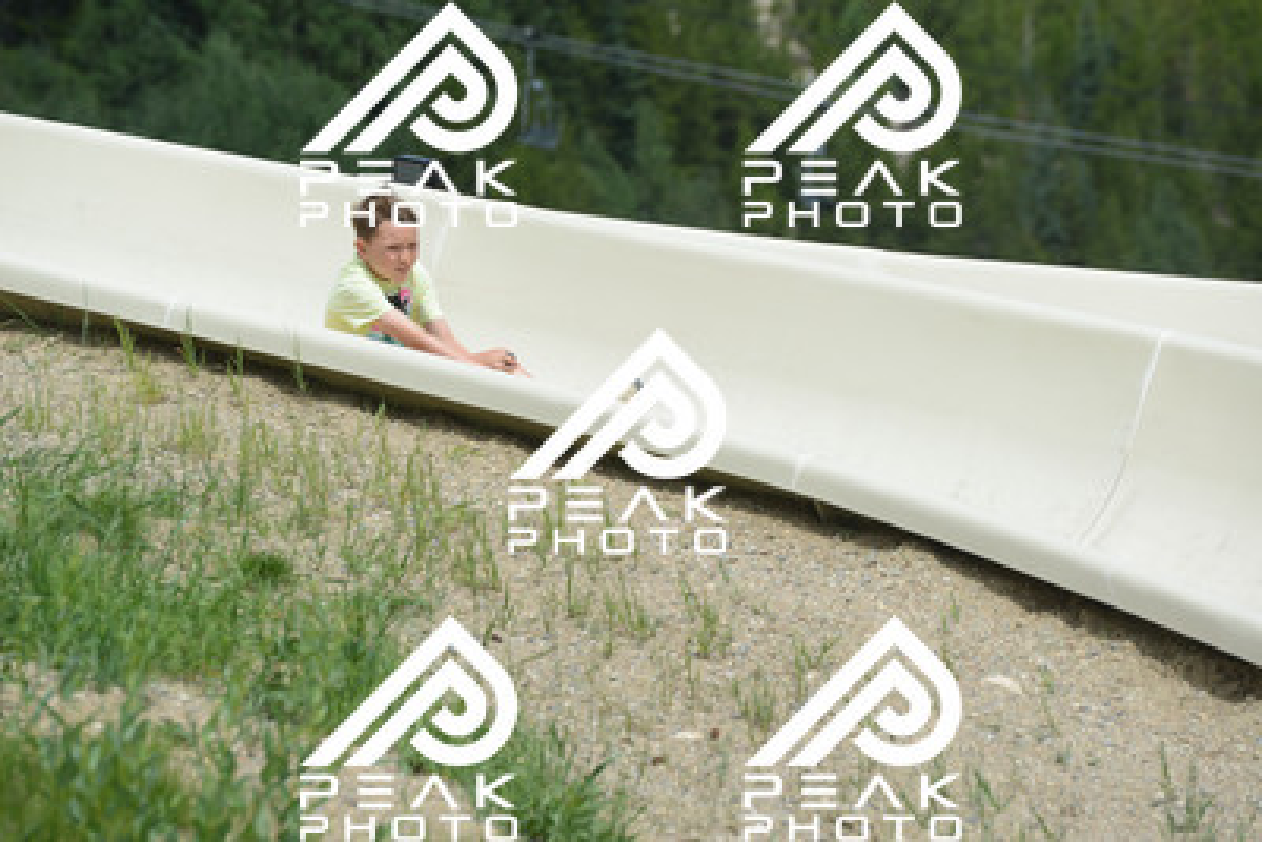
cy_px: 421
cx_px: 631
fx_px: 6838
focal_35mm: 195
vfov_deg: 7.0
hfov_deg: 10.5
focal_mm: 195
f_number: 6.3
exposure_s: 1/640
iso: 250
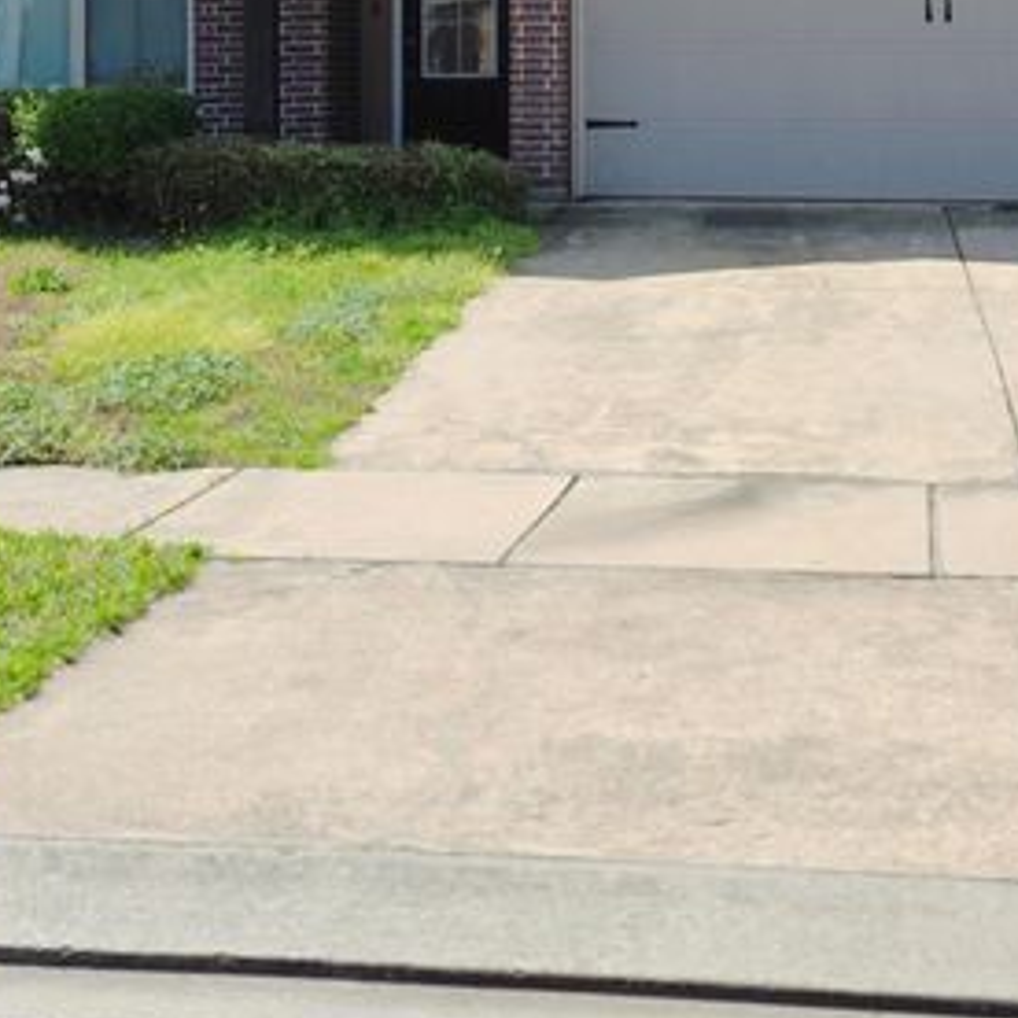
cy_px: 20
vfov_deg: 26.4
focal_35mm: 62
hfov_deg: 27.7
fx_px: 2063
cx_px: 575
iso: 80
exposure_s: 1/10000
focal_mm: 6.3
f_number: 1.7
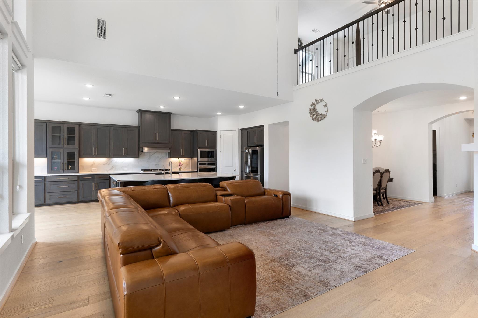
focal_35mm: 18
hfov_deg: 90.0
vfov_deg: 67.3
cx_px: 239
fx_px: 239
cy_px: 159
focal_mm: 18
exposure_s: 1/15
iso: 200
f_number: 8
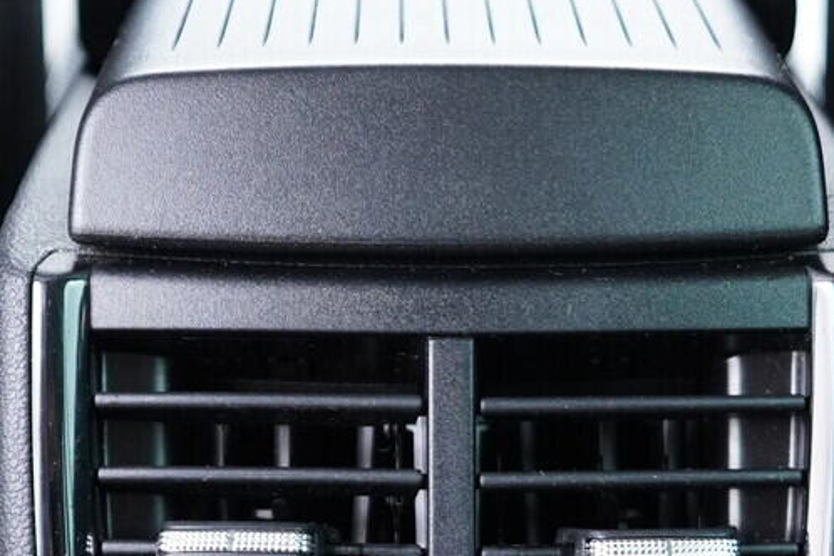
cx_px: 429
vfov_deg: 13.0
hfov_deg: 19.6
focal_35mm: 104
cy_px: 529
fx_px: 2409
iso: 1250
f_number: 2.8
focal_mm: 24
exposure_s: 1/40
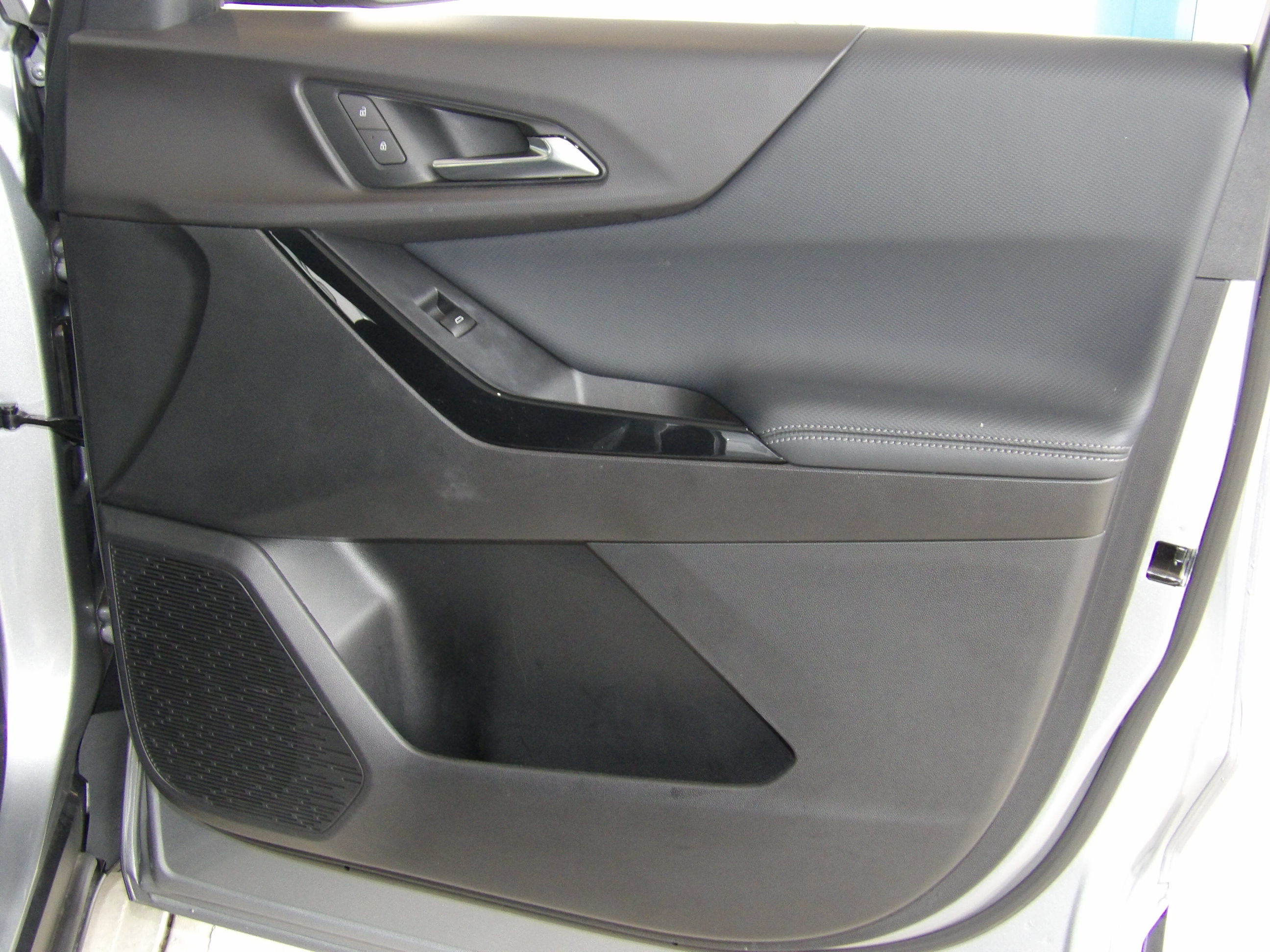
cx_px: 635
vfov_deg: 31.5
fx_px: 1688
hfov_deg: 41.2
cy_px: 476
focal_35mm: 46
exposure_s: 1/33
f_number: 3.8
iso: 525
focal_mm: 8.2
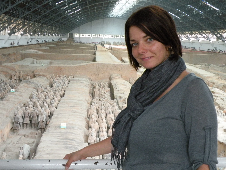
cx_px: 113
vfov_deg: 34.3
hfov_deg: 44.8
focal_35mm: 42
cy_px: 85
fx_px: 274
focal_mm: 7.4
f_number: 3.2
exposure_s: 1/55.5
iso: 400
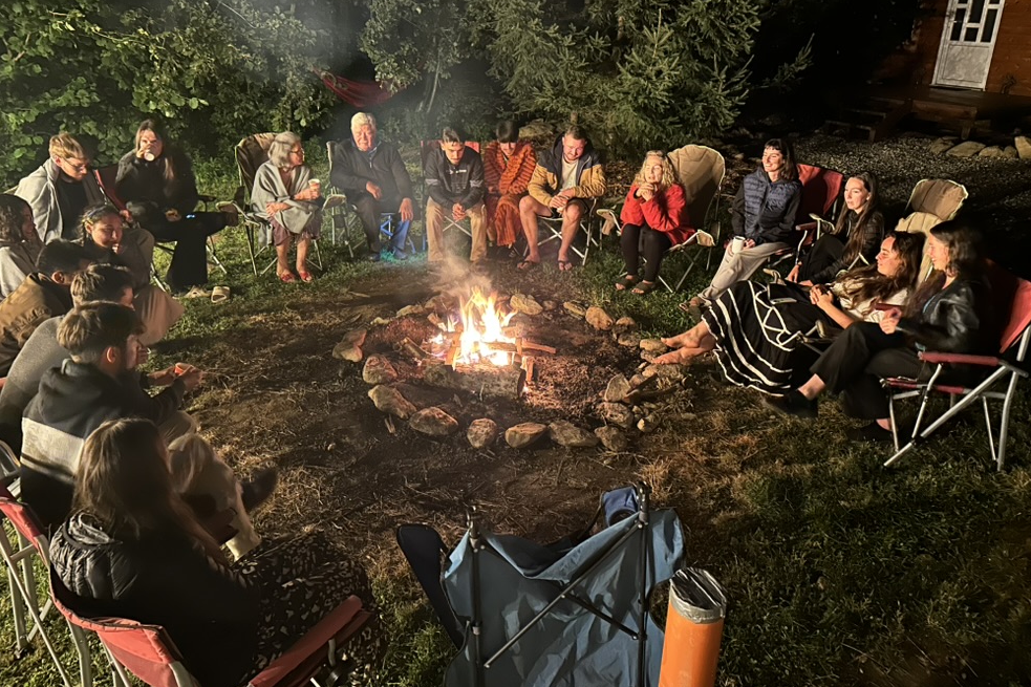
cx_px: 518
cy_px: 297
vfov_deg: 49.4
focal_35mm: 26
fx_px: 744
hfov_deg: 69.4
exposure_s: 1/15
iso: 3200
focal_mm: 6.86
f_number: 1.78
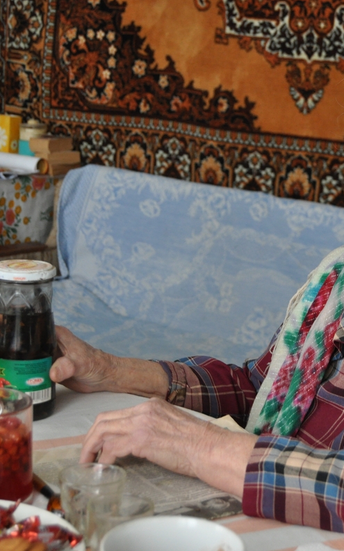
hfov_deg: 17.4
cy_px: 277
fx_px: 1110
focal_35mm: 74
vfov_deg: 27.8
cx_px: 311
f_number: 4.5
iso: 1000
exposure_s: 1/30
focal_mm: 32
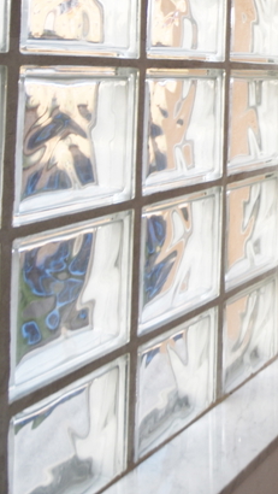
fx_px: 602
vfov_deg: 41.0
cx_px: 463
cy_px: 46
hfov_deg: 20.5
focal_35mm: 46
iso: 100
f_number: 4.5
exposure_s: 1/40
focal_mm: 10
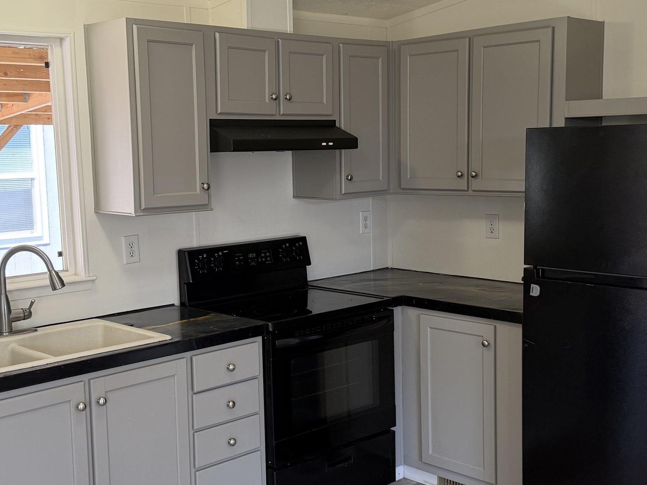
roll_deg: +1.4
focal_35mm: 48
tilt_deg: -6.5
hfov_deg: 39.6
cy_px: 256
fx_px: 897
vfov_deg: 30.3
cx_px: 306
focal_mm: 6.76
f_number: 1.78
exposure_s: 1/120
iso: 100
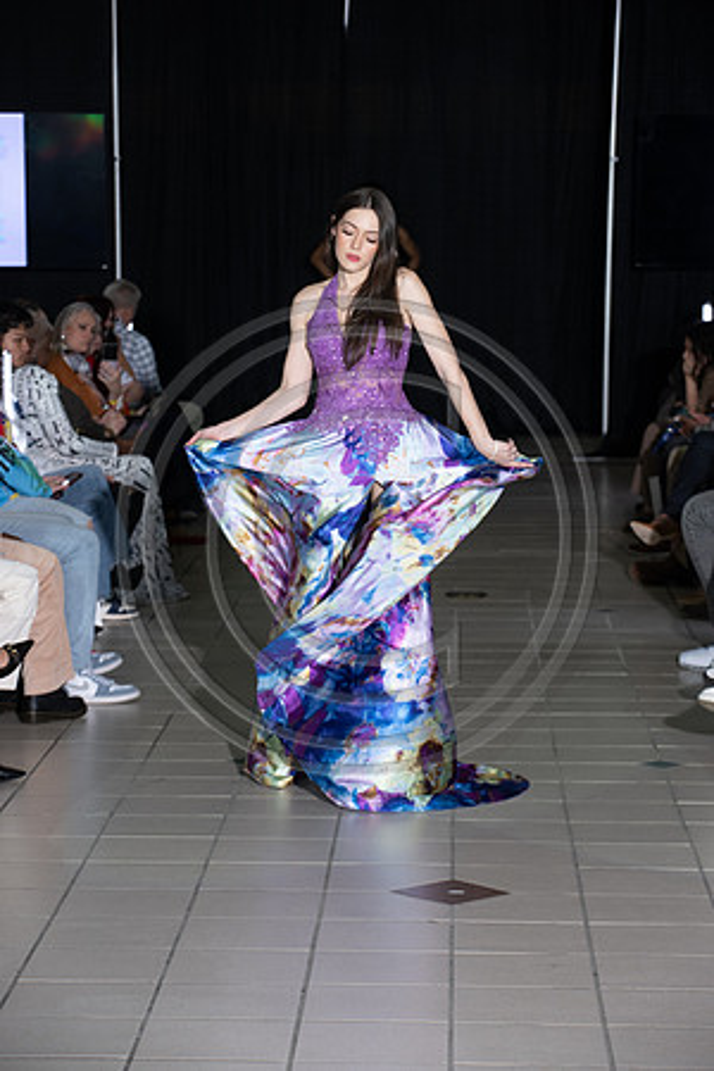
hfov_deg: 13.0
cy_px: 536
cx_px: 357
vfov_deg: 19.5
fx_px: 3124
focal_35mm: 105
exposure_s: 1/160
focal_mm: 105
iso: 1250
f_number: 5.6
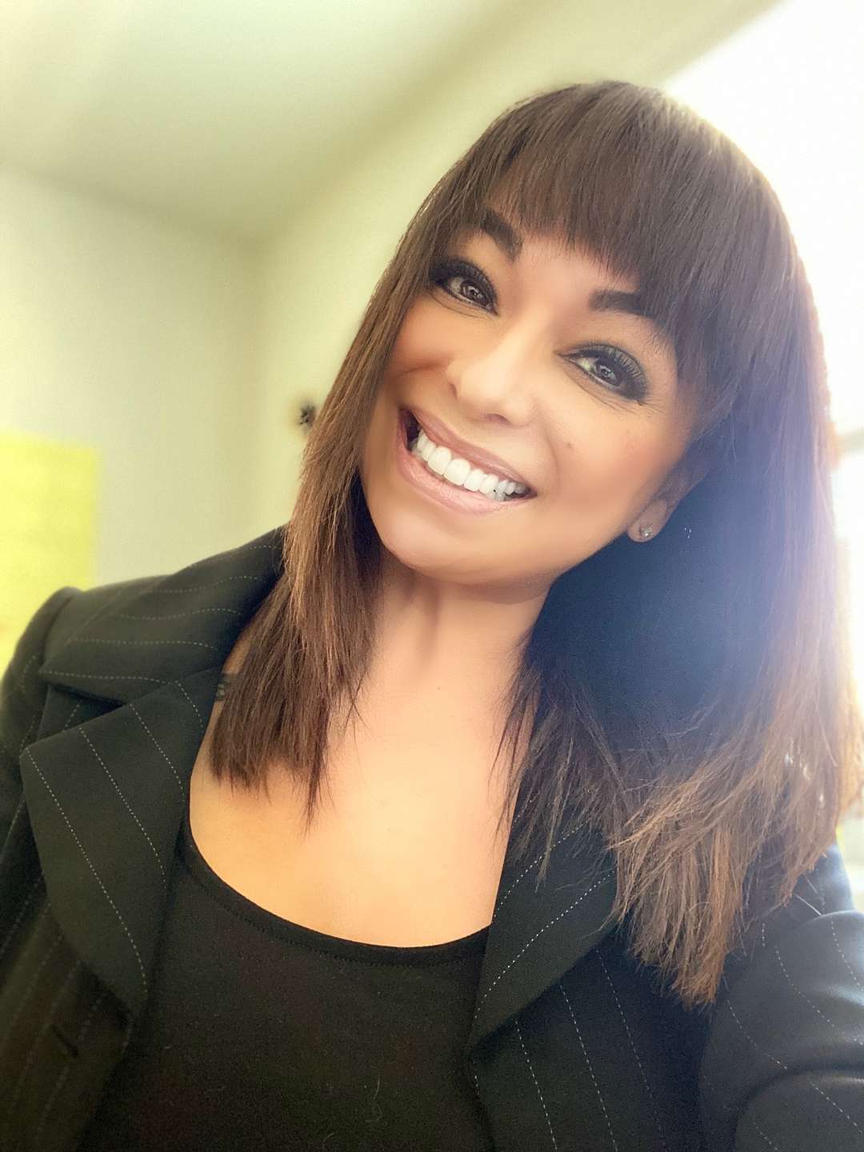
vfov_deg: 60.0
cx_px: 432
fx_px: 998
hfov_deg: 46.8
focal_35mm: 30
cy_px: 576
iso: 400
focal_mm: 2.71
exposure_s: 1/33
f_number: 2.2
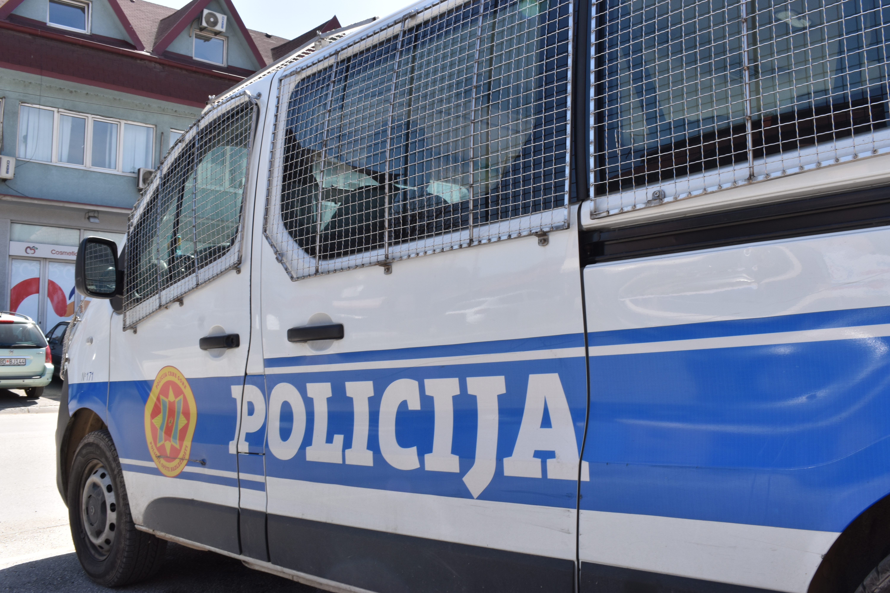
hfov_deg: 55.1
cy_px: 296
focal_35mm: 34
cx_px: 445
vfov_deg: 38.4
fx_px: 853
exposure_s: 1/80
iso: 250
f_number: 20
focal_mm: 23
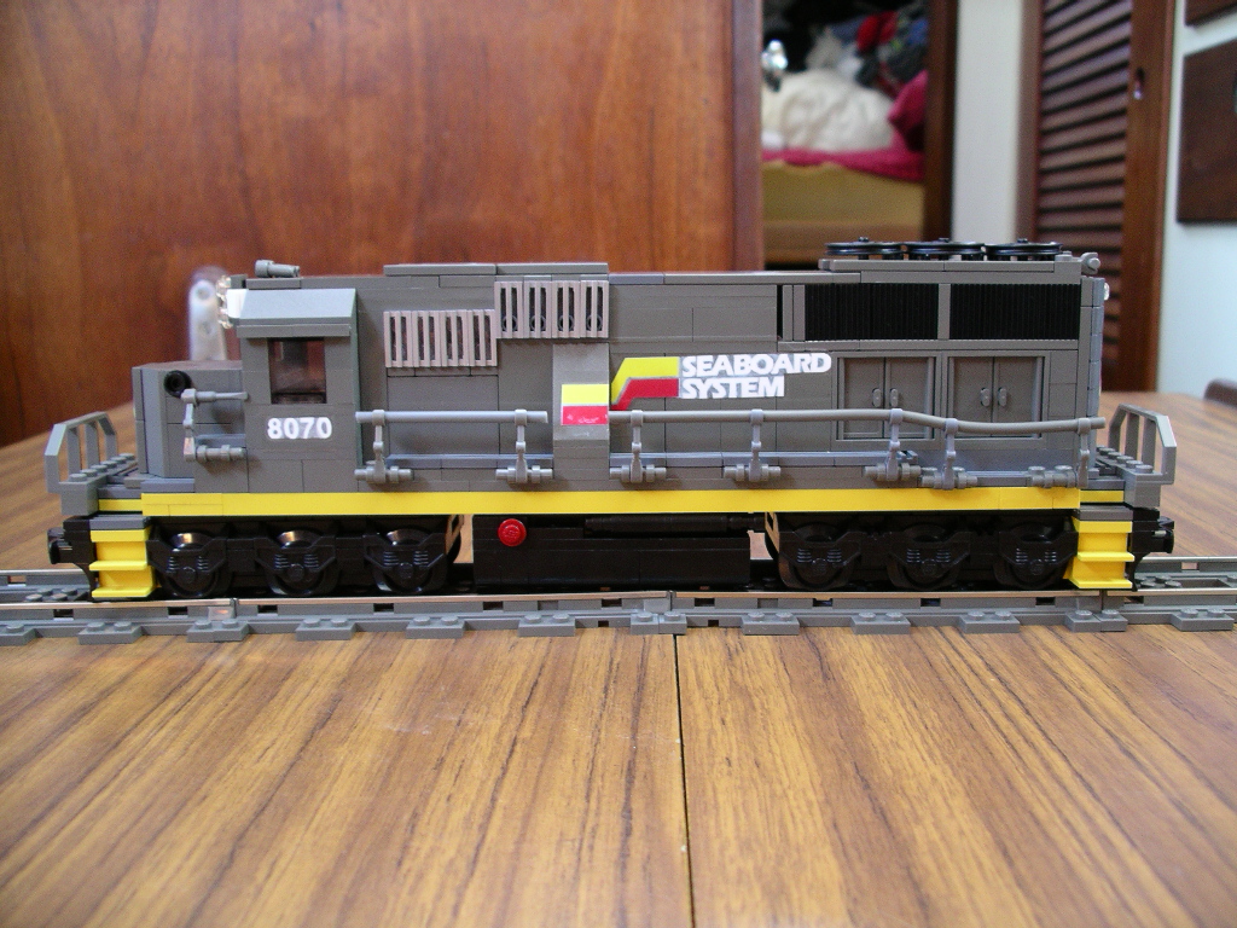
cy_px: 464
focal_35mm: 37
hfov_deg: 50.1
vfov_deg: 38.7
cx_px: 618
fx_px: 1322
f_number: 2.8
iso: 200
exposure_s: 1/8
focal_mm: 7.8
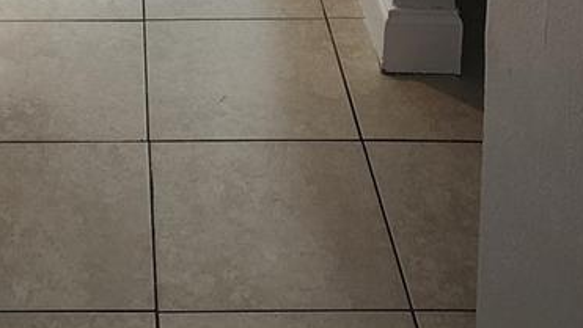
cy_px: -483
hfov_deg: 25.7
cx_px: 102
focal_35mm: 81
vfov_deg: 11.8
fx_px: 1253
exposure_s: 1/120
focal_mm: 6.4
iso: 125
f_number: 1.8
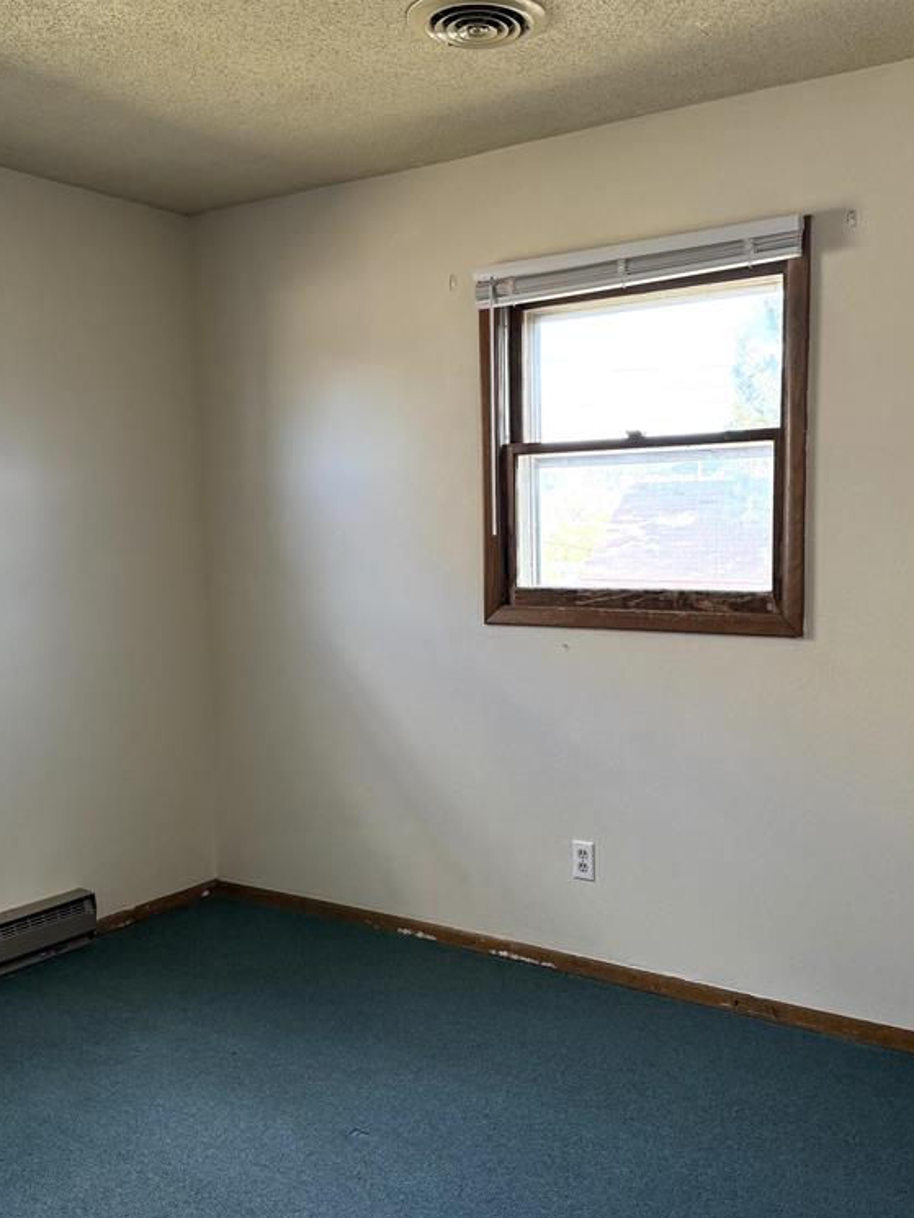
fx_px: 1161
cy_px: 626
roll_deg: +1.1
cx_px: 489
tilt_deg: -5.2
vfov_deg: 55.3
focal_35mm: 33
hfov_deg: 42.9
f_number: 1.78
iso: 200
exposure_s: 1/154
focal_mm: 6.76
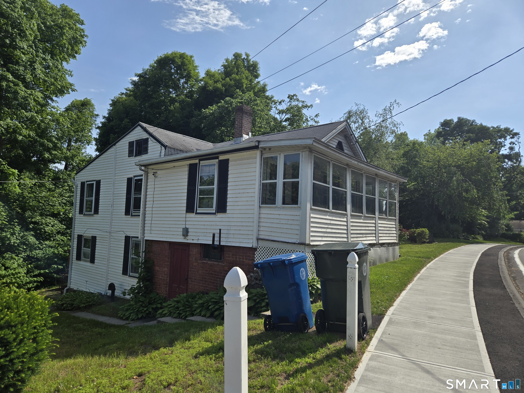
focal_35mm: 23
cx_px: 262
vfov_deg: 58.9
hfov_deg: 73.9
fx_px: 348
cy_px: 196
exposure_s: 1/1714
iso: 25
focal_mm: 5.4
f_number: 1.8
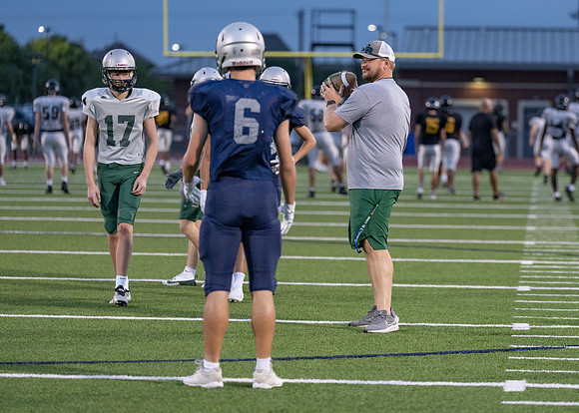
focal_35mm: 181
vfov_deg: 7.9
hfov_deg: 11.1
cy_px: 164
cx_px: 374
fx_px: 2975
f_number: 2.8
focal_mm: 143
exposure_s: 1/1000
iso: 2500
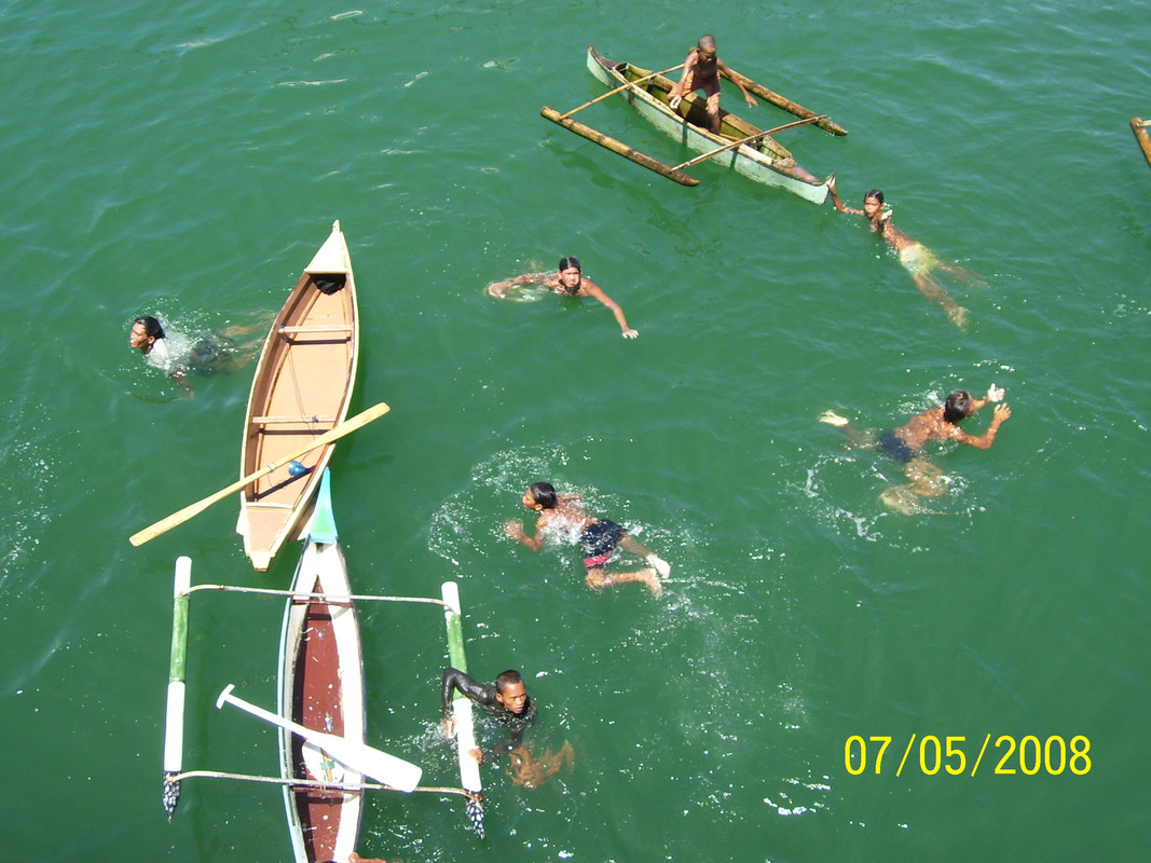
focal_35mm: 45
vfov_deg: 32.2
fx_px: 1496
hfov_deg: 42.1
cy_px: 432
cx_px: 576
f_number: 3
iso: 80
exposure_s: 1/750
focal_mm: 7.6
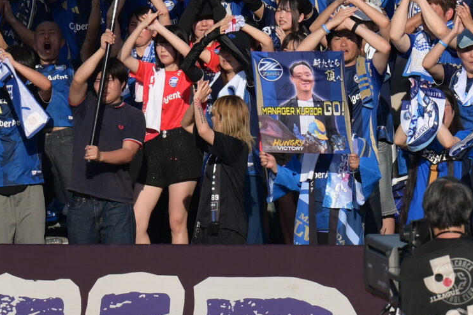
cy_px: -188
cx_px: 763
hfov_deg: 2.0
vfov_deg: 1.3
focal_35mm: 1035
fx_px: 13592
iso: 125
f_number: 5.6
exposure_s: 1/1000
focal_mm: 200
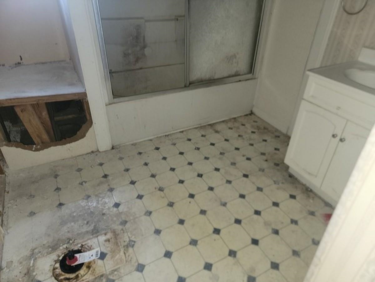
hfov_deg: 71.6
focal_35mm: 24
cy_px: 141
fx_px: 260
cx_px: 188
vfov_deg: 56.8
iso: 125
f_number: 1.8
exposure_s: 1/21.8
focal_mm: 6.7
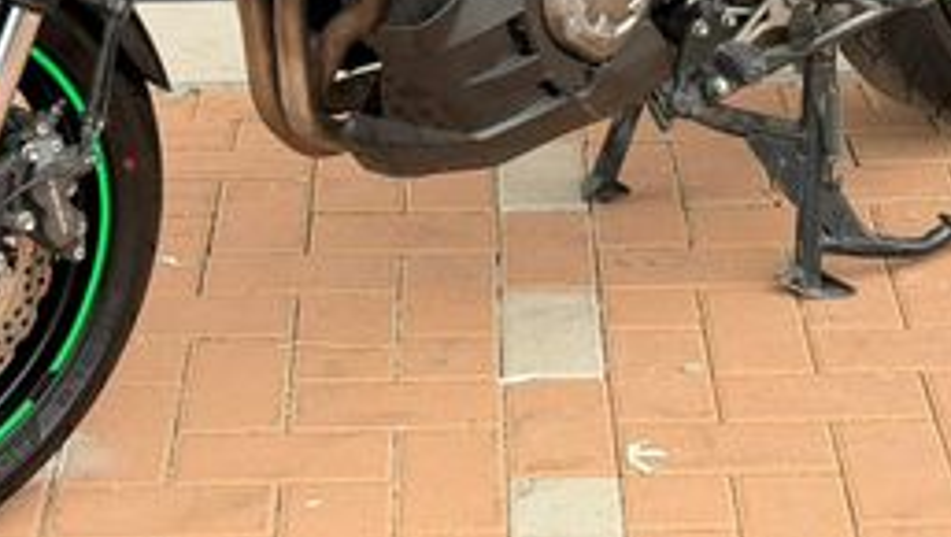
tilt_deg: -12.4
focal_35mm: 130
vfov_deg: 9.1
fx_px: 3281
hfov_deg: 16.5
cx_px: 625
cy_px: -293
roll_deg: +0.1
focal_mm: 6.76
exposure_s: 1/855
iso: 80
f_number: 1.78
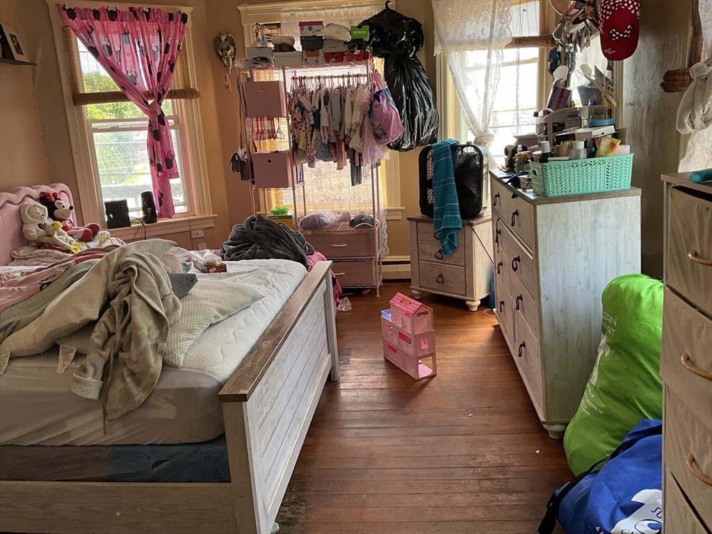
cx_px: 356
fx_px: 596
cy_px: 267
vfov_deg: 48.2
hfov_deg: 61.7
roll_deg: +3.5
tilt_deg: -13.8
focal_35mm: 29
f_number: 1.8
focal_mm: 3
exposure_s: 1/86
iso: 64
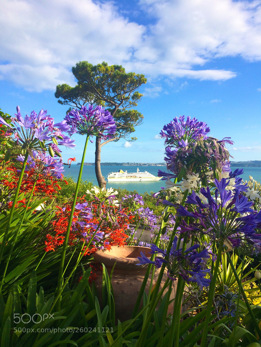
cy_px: 174
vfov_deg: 61.7
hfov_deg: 48.2
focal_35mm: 29
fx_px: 292
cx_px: 130
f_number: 2.2
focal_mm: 4.15
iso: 32
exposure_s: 1/1466
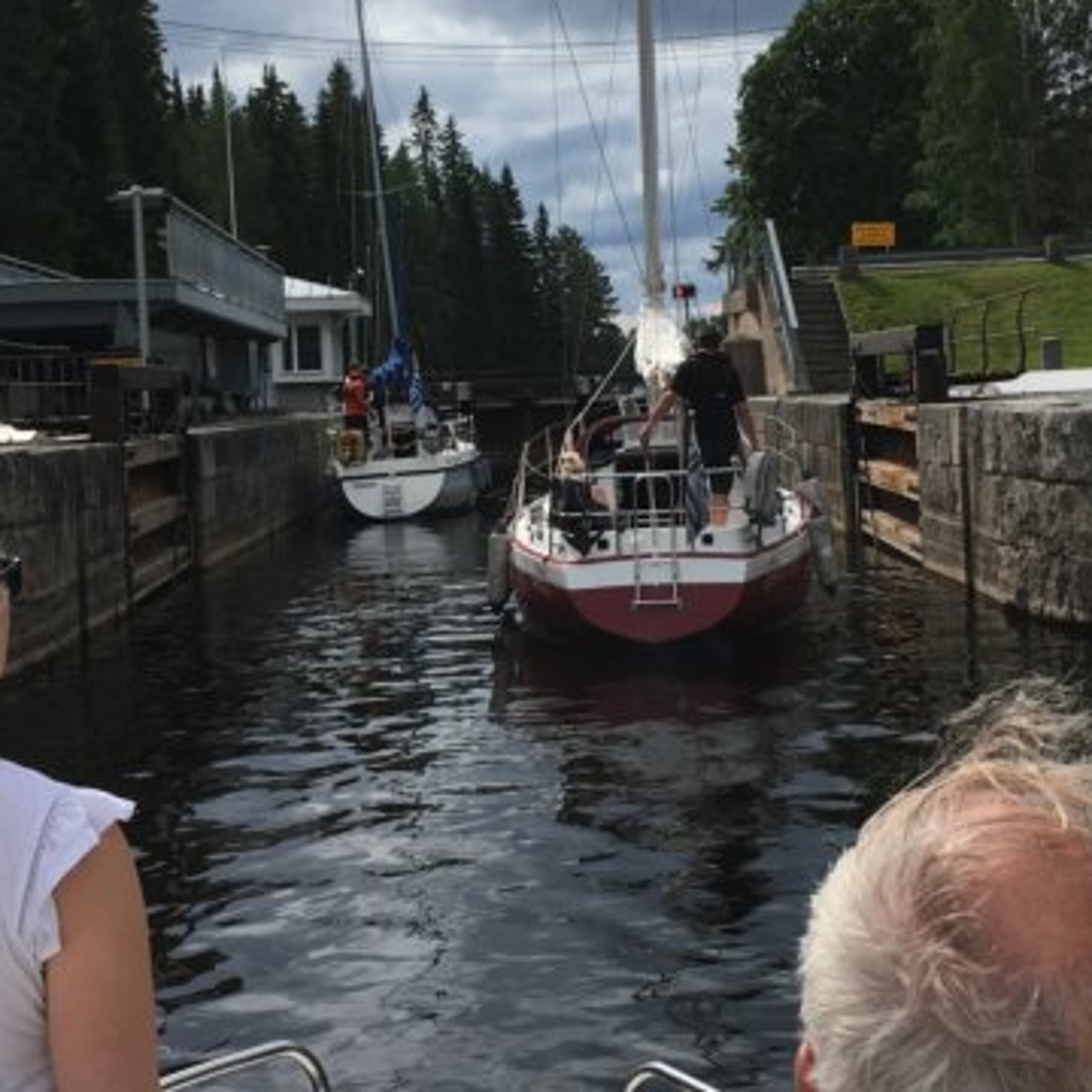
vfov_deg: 30.0
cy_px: 452
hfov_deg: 30.0
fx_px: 2034
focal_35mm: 57
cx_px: 628
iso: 25
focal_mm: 4.15
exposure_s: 1/1709
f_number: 2.2
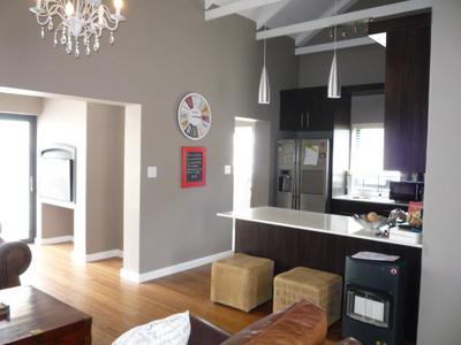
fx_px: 400
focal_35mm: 30
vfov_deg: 46.8
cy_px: 172
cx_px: 230
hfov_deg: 60.0
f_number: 3.3
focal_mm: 5.2
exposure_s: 1/30
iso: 250
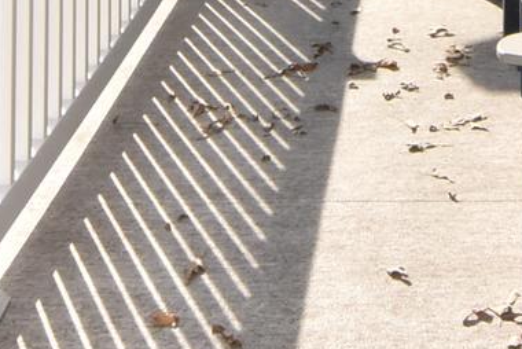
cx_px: 407
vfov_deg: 12.1
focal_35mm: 97
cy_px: -412
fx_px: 1408
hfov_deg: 20.8
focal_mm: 12
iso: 640
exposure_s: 1/200
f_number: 22
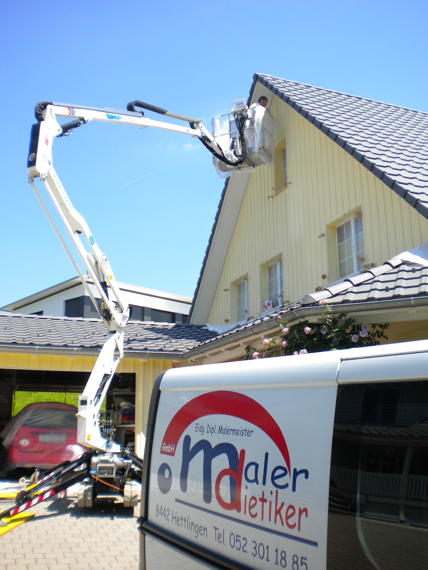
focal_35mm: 35
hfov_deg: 40.7
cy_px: 285
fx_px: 577
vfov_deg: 52.6
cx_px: 214
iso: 80
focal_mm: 6.3
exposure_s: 1/369
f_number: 4.6
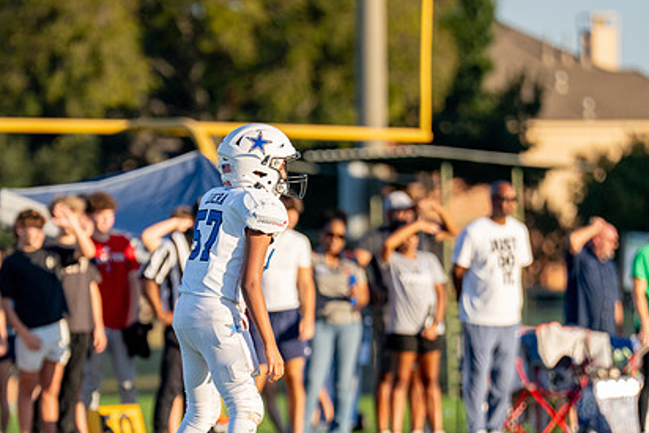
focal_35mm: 487
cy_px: 329
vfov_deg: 2.8
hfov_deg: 4.2
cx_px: 232
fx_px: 8782
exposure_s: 1/3200
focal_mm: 200
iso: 320
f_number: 2.8
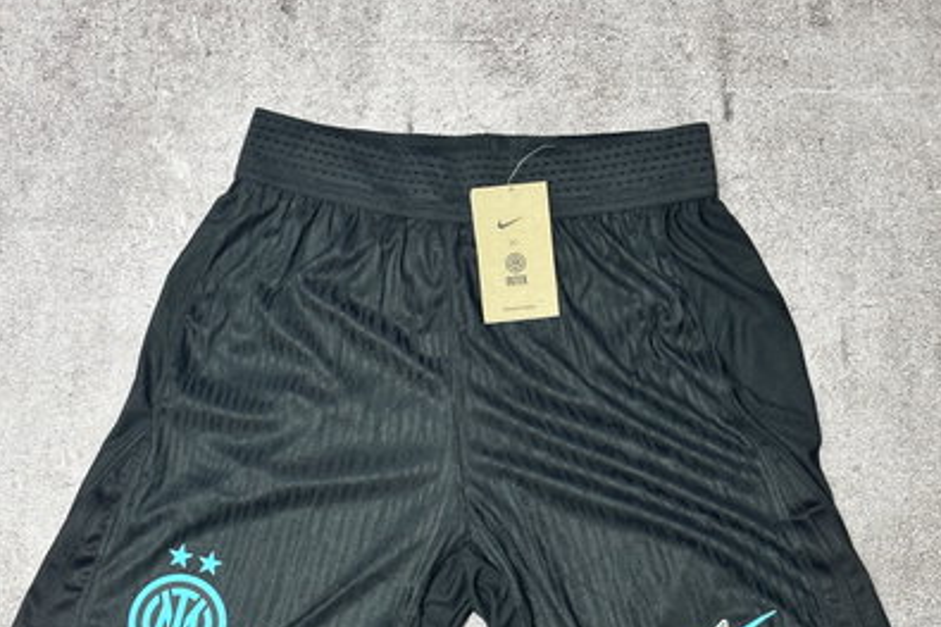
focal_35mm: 73
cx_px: 472
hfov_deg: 27.7
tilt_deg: -80.6
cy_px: 433
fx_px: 1907
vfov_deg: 18.6
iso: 250
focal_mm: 5.96
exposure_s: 1/30
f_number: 1.6
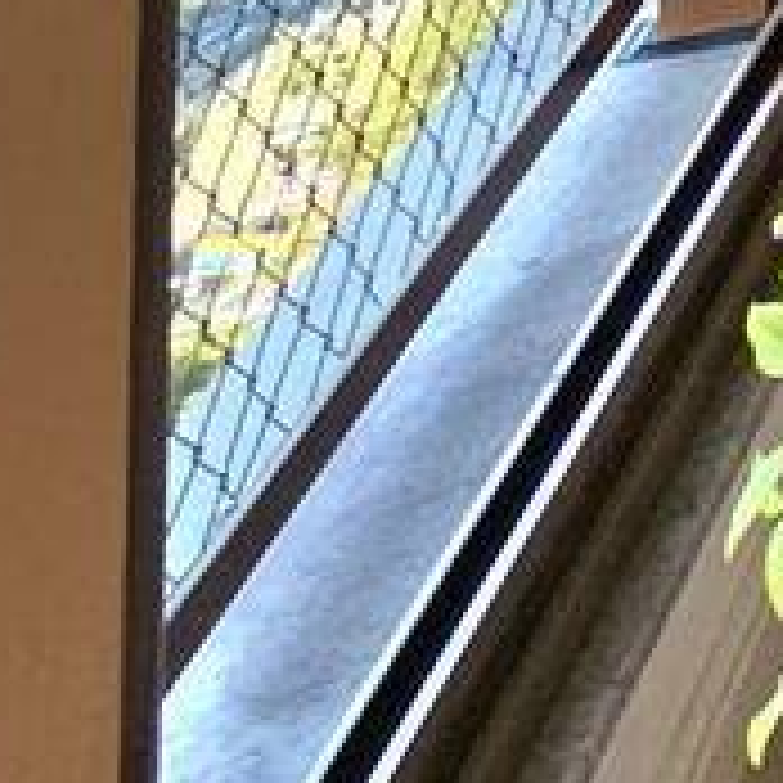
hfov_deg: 9.0
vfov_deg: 12.4
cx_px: 2889
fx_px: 2431
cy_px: -1314
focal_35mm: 95
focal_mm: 2.2
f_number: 2.2
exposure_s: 1/294
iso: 50
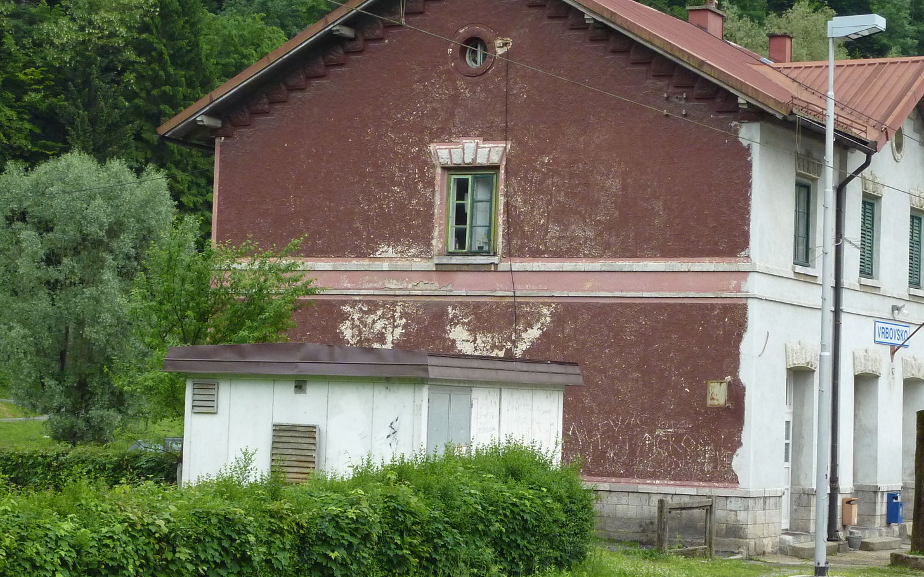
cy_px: 330
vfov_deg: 14.8
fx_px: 2216
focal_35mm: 88
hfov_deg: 23.5
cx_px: 550
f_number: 4
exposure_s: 1/320
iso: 250
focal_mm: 10.3
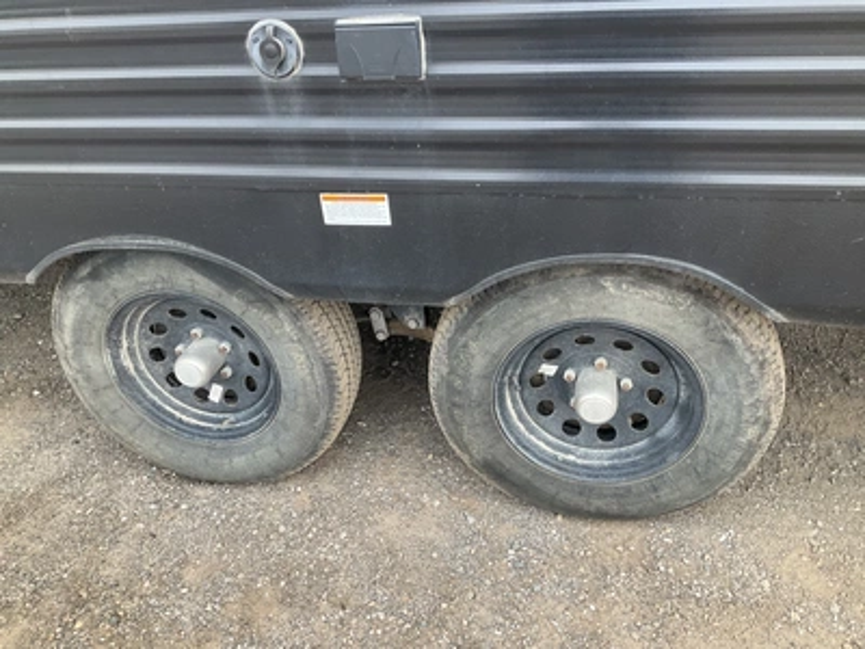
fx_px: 725
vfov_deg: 48.2
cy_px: 324
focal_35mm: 29
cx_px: 432
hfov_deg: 61.7
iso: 25
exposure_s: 1/222
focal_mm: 3
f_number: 1.8
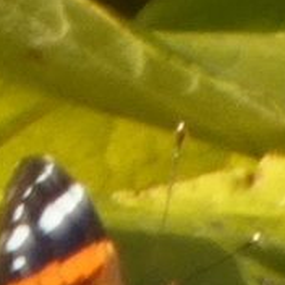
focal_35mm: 4295
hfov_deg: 0.4
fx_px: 40007
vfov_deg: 0.4
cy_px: 434
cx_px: 163
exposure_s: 1/125
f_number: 5.6
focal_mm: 179.2
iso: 100
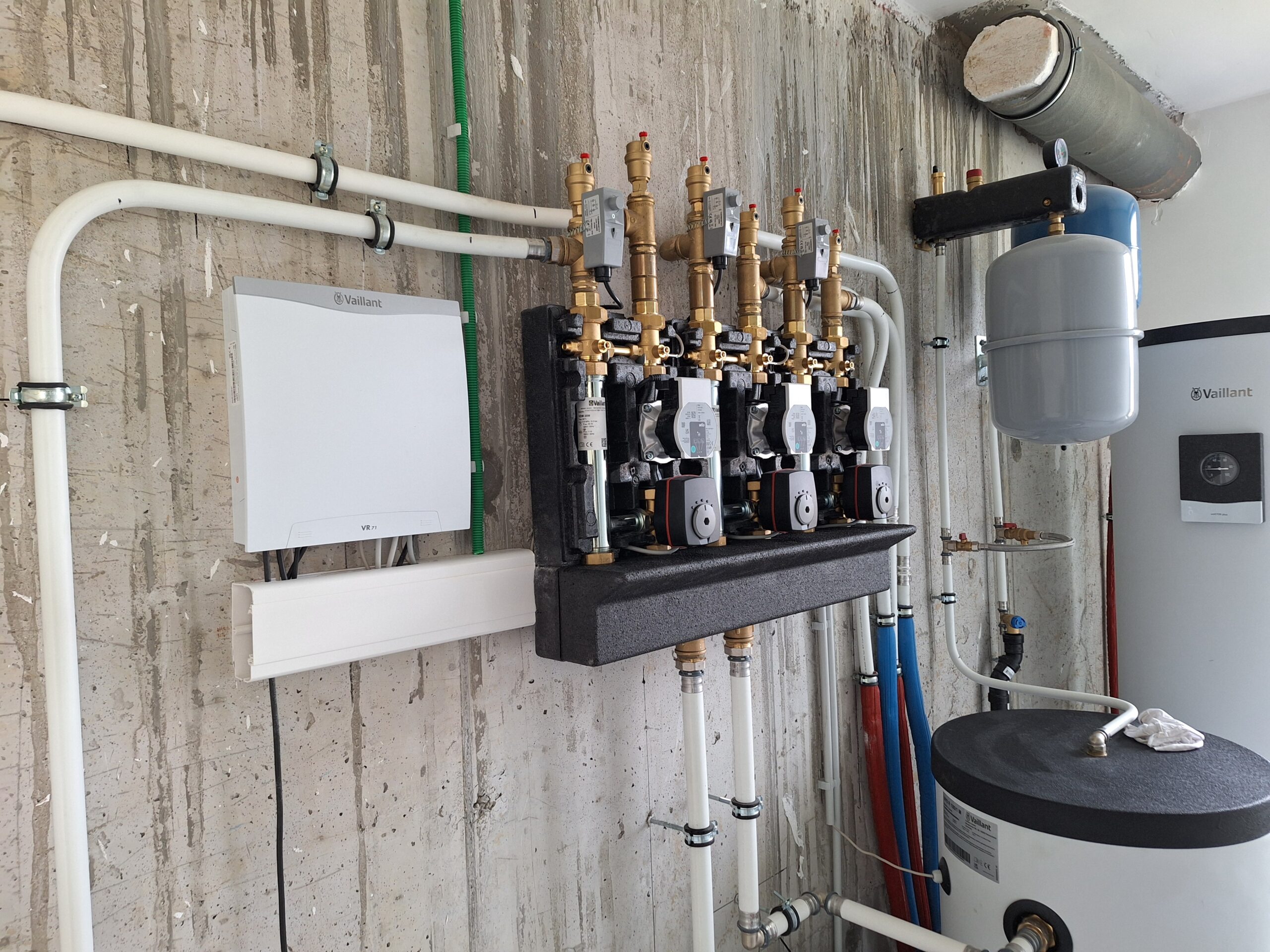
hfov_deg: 73.9
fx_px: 844
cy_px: 476
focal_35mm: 23
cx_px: 635
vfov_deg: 58.9
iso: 160
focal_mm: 5.54
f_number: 1.8
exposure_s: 1/50
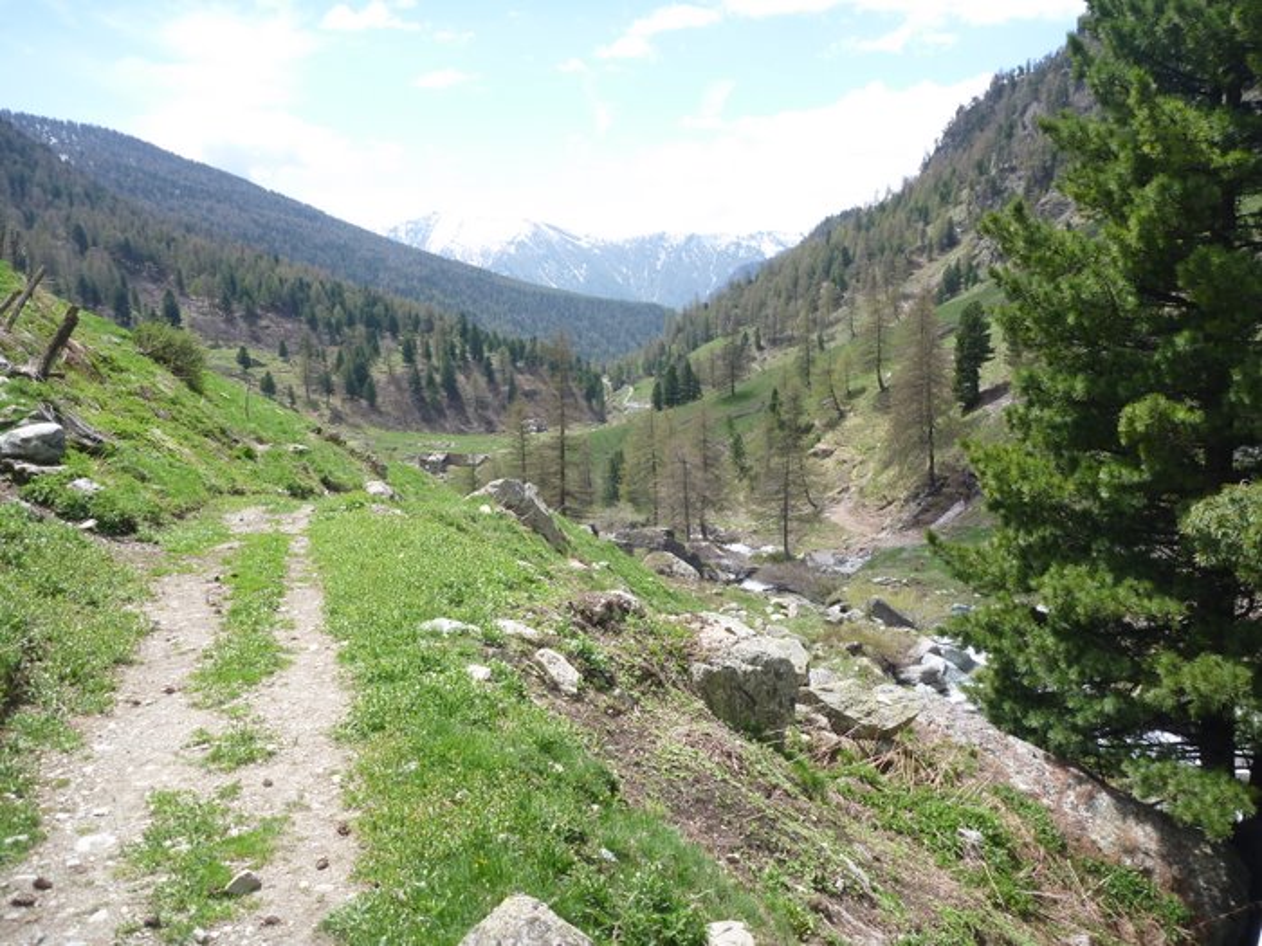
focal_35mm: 28
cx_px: 631
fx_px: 1021
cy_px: 473
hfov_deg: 63.4
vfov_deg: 49.7
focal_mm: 4.9
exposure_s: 1/400
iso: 80
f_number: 3.3
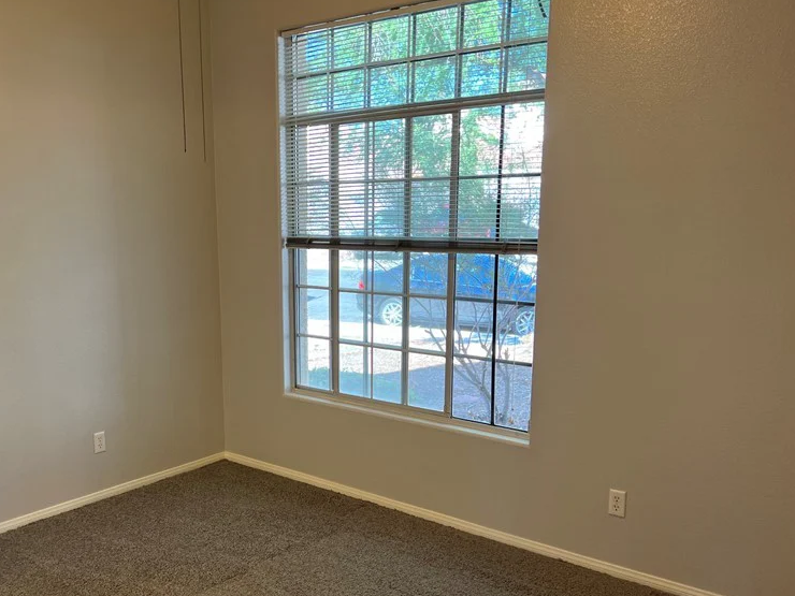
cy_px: 372
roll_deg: +0.2
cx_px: 265
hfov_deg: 50.4
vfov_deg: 39.4
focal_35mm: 36
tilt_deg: -12.0
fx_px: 827
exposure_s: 1/60
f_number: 1.5
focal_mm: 5.7
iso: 80
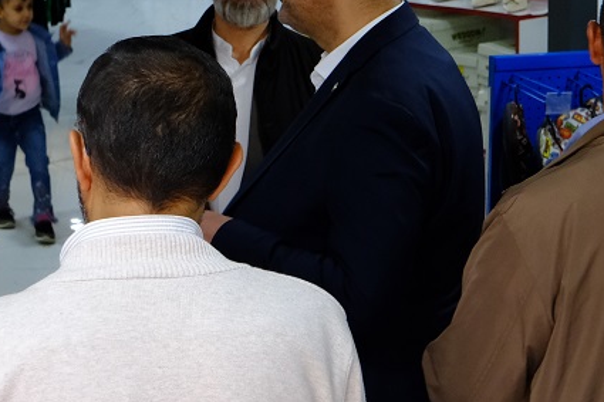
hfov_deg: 17.1
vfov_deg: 11.5
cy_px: 190
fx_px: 1996
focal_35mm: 119
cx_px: 178
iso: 1600
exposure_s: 1/125
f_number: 4.5
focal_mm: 24.7
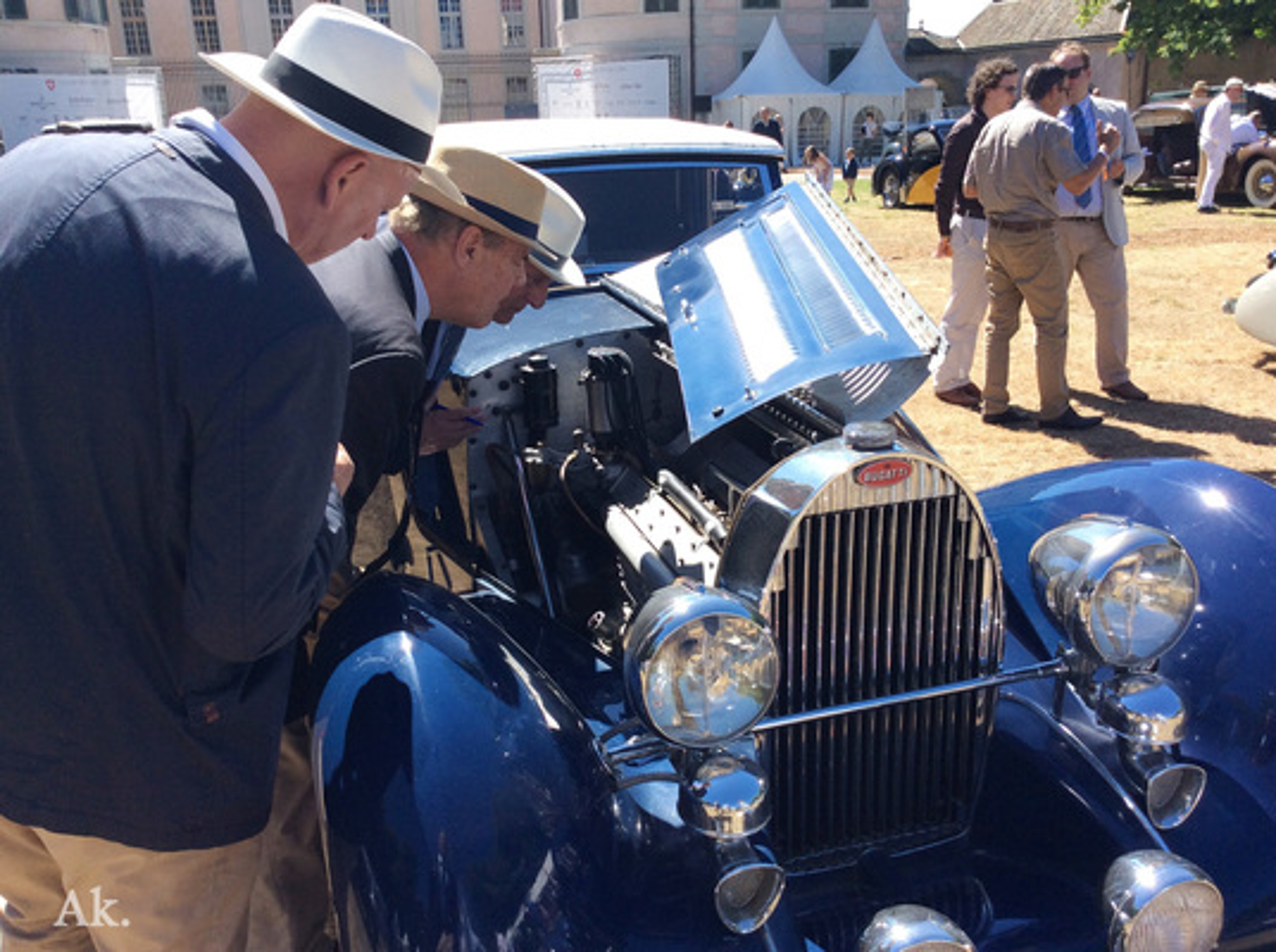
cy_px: 476
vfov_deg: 44.0
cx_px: 638
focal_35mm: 32
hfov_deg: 56.9
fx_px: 1177
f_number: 2.4
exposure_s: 1/657
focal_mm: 3.3
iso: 32
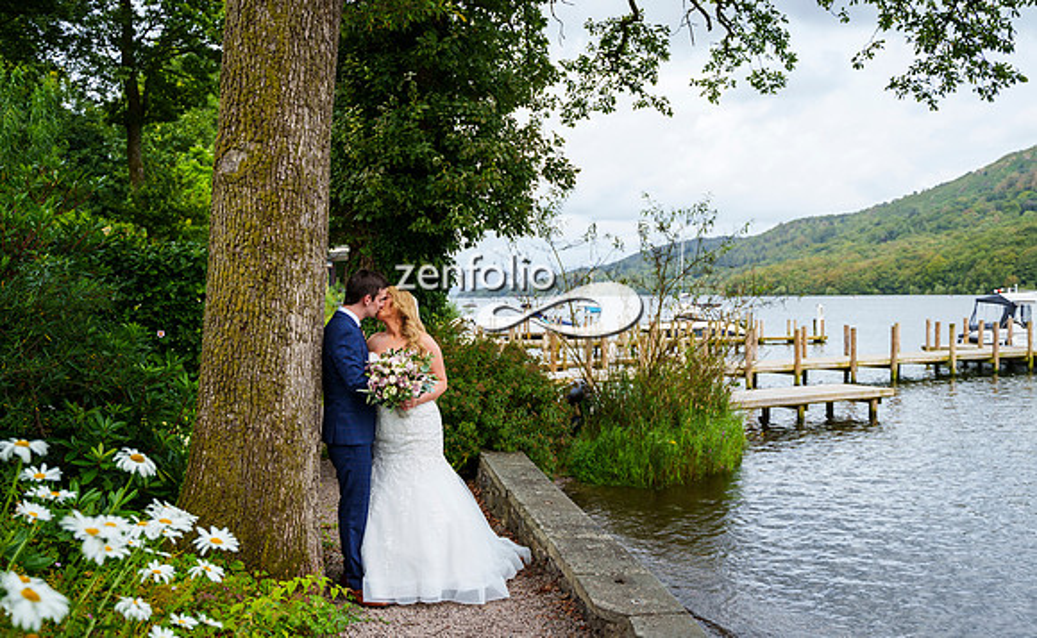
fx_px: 979
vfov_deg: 36.1
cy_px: 346
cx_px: 518
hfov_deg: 55.8
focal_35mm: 35
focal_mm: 34
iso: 200
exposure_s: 1/1600
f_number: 3.2
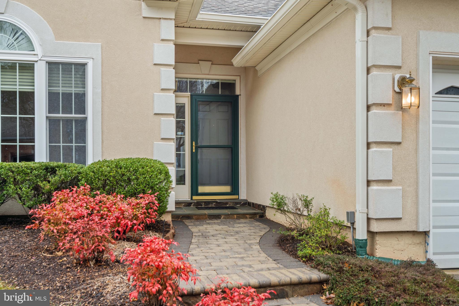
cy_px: 153
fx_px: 446
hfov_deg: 54.4
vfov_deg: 37.8
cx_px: 230
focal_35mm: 35
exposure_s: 1/40
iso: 125
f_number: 8
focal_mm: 35
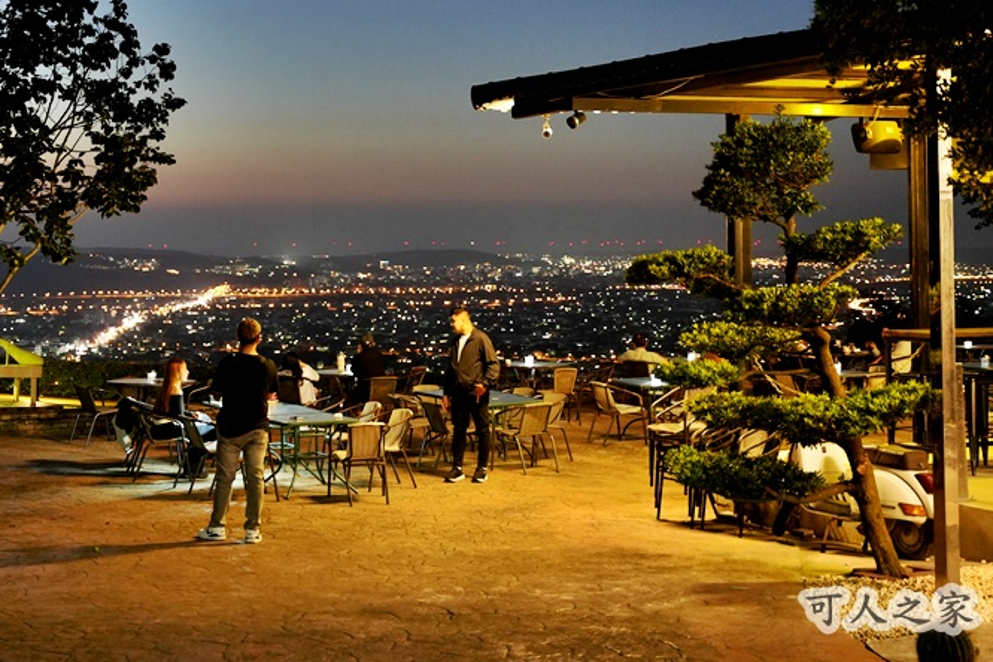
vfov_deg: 22.4
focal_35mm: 60
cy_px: 181
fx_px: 1655
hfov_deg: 33.1
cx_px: 322
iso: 2000
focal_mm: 39
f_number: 2.8
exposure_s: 1/8
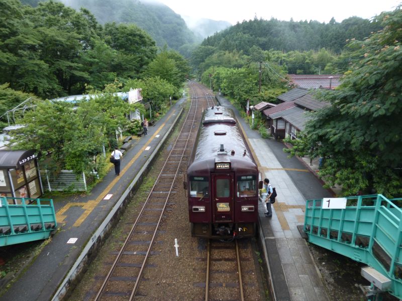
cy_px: 150
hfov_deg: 71.6
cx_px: 201
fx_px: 279
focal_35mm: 24
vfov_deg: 56.8
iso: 100
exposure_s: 1/60
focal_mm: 4.3
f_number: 2.8
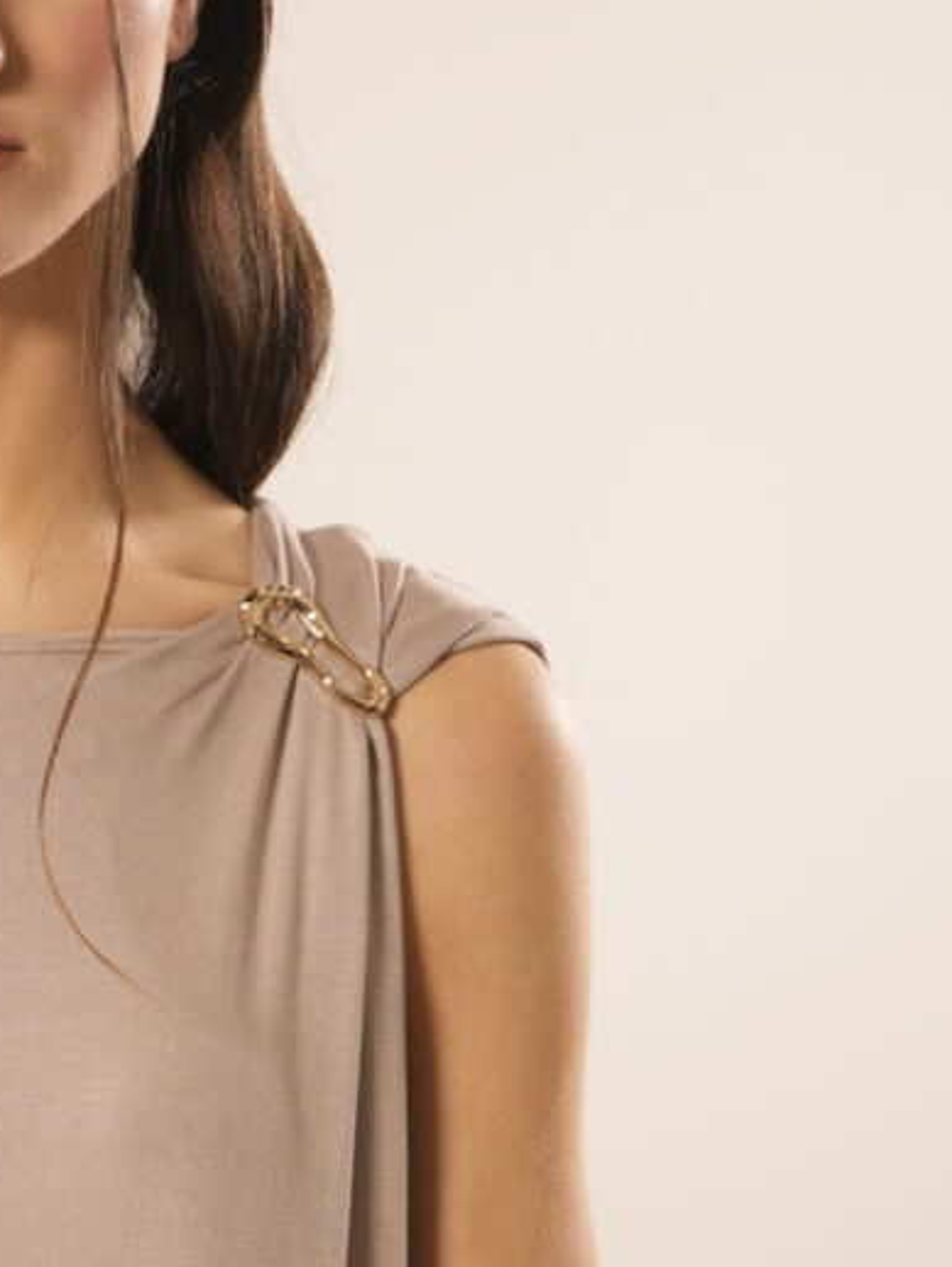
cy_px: 1159
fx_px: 6119
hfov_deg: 8.8
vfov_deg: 11.7
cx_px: -17
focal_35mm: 167
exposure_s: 1/60
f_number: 3.2
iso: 400
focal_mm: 50
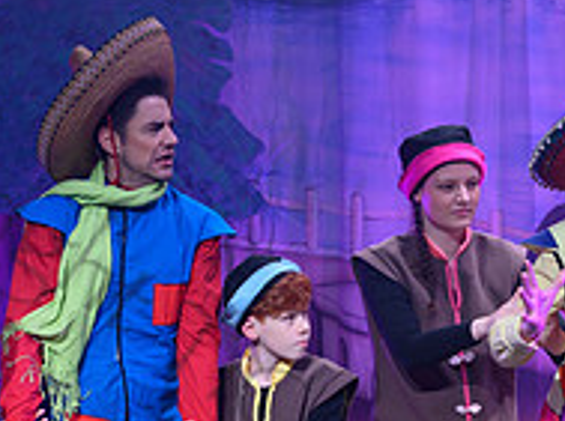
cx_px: 350
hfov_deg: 9.6
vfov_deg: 7.1
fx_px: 3372
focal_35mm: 207
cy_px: 458
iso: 1000
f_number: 2.8
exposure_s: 1/200
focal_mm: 70
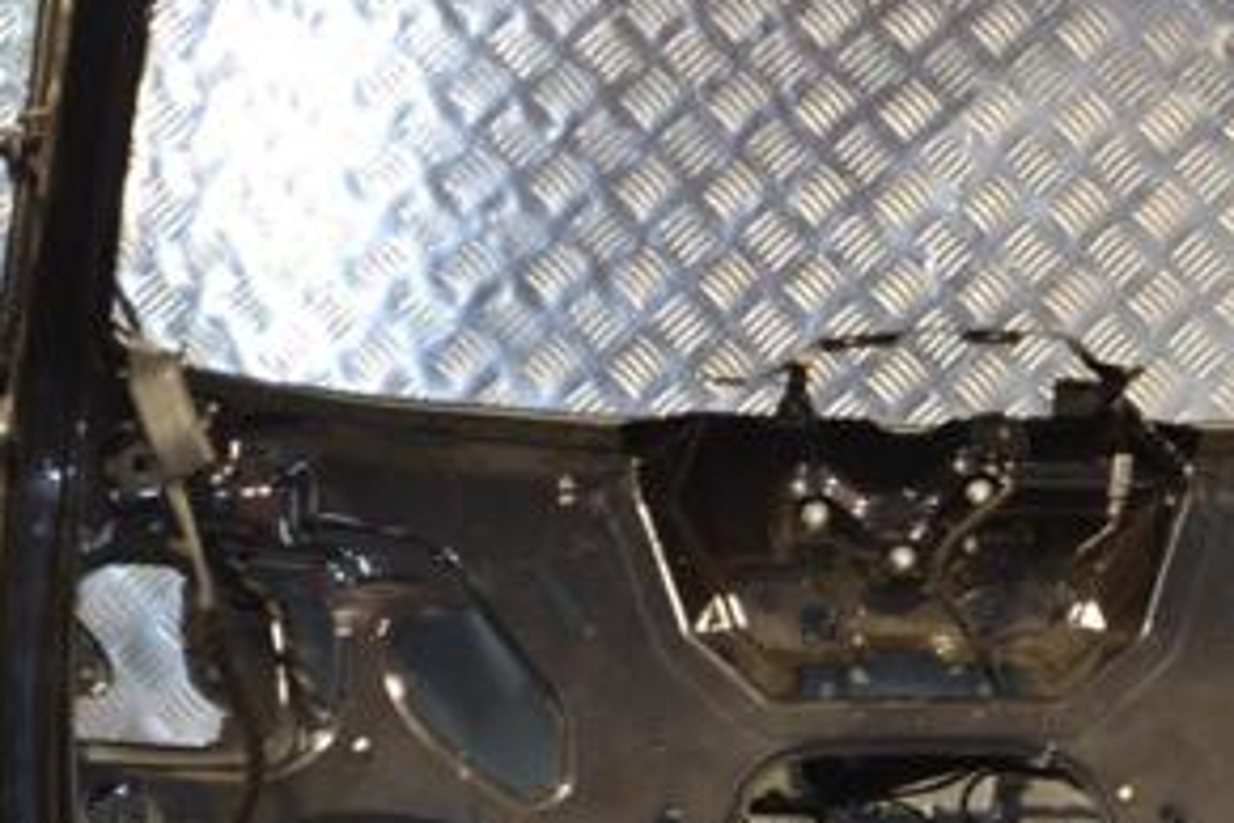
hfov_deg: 12.1
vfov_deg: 8.1
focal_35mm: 170
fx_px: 5828
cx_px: 920
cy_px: 412
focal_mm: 55
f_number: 5.6
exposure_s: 1/60
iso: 640
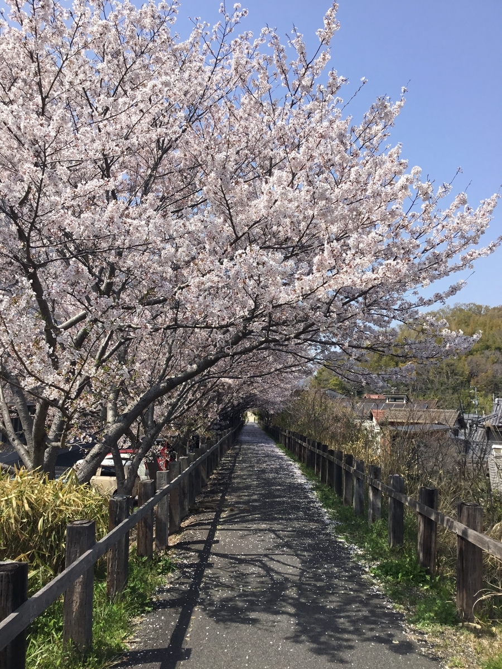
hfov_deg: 45.4
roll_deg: -1.3
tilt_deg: +6.5
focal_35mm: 31
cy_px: 334
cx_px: 251
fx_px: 599
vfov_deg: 58.4
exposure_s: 1/1101
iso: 25
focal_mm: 3.3
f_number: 2.4
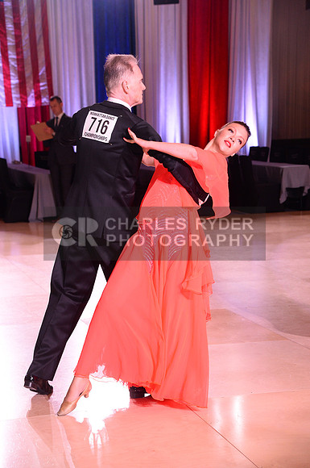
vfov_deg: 24.8
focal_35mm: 82
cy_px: 234
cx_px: 155
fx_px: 1062
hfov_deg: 16.6
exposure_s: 1/250
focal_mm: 82
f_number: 6.3
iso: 2500
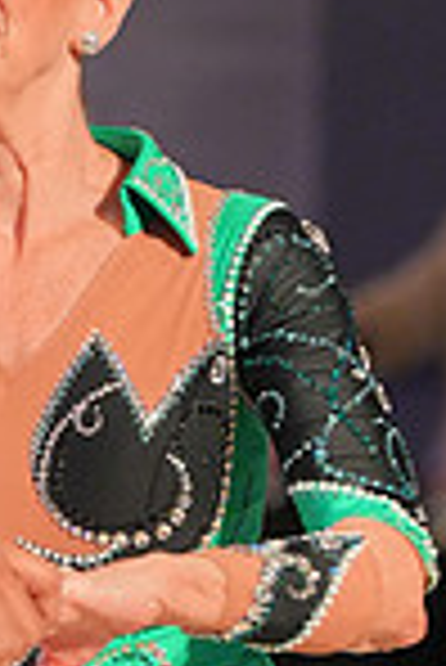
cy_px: 896
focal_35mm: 423
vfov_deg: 4.8
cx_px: 29
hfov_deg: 3.3
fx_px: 7842
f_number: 3.2
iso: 3200
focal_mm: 108
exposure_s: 1/400
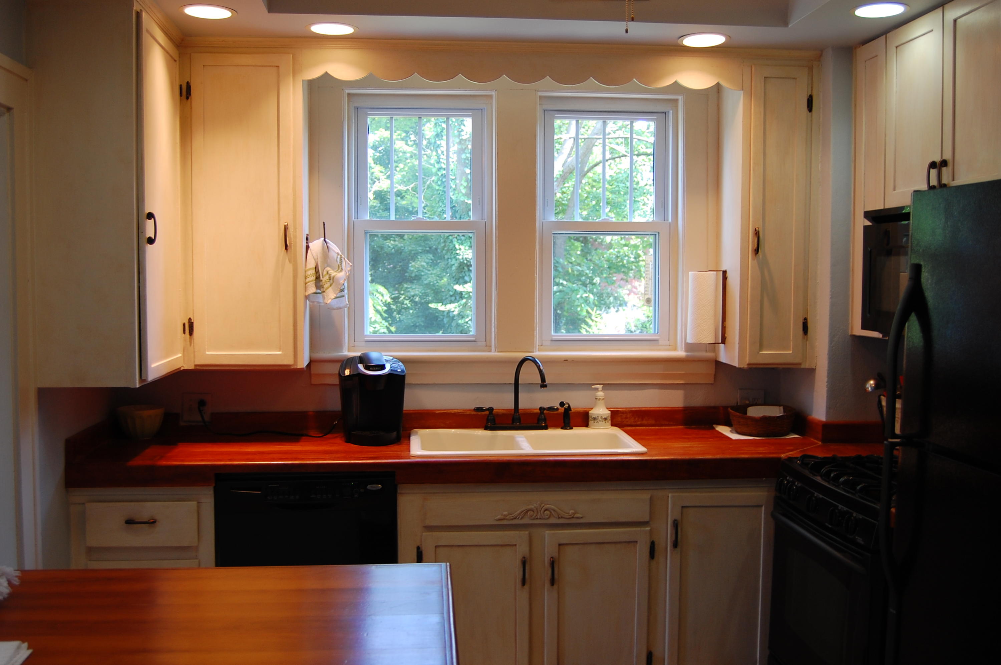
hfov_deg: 53.2
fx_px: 1000
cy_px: 332
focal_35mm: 36
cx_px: 500
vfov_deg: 36.8
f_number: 4
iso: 200
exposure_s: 1/40
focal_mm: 24
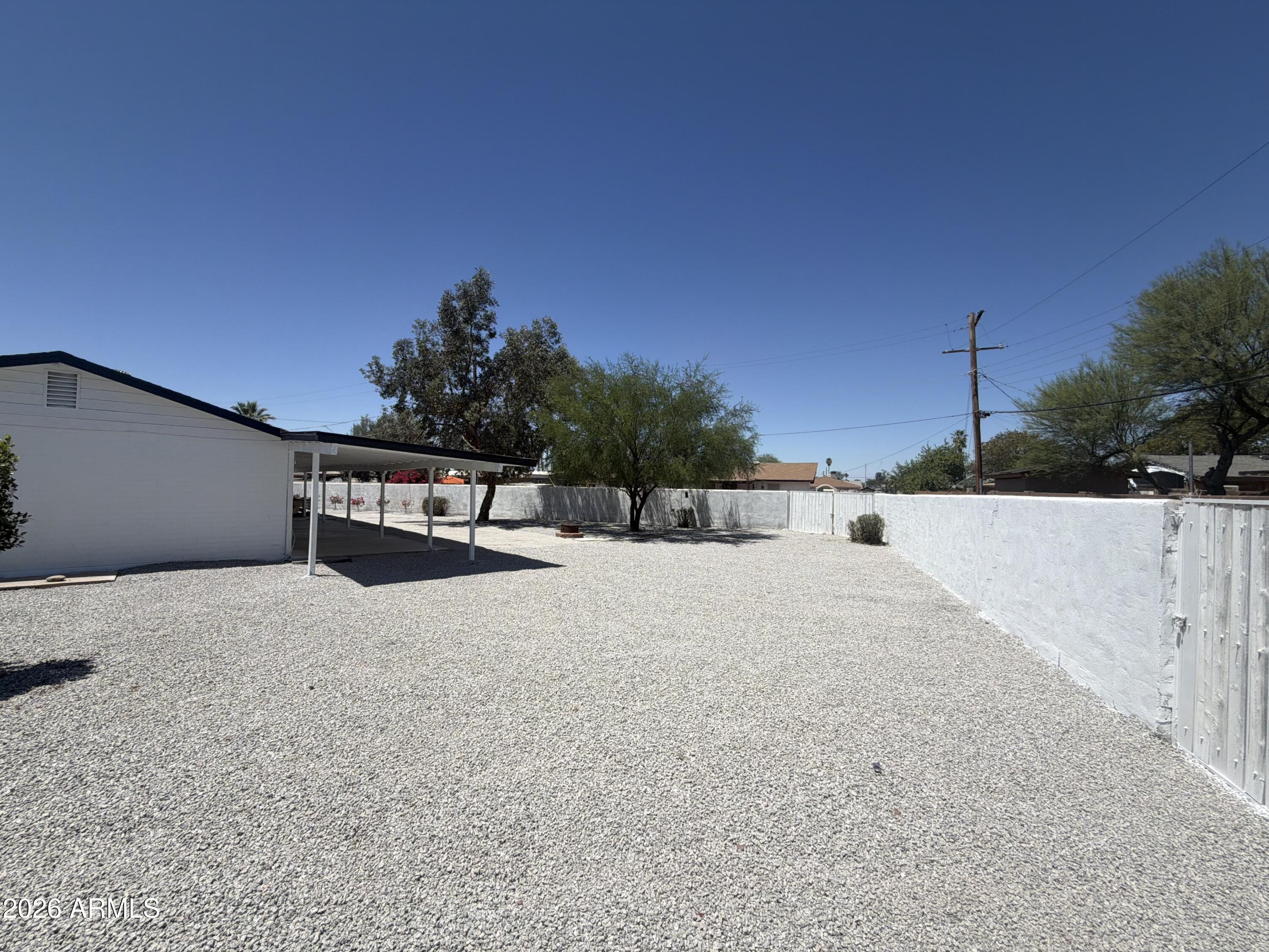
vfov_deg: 85.7
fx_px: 513
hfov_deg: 102.1
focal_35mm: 14
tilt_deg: +1.1
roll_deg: -1.0
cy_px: 476
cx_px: 634
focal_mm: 2.22
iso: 20
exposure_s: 1/1399
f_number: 2.2
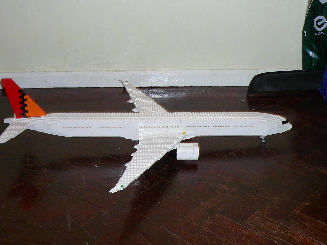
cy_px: 112
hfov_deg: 37.5
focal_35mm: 51
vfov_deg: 28.5
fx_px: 482
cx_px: 167
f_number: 2.9
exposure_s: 1/8
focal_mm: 4.9
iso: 100
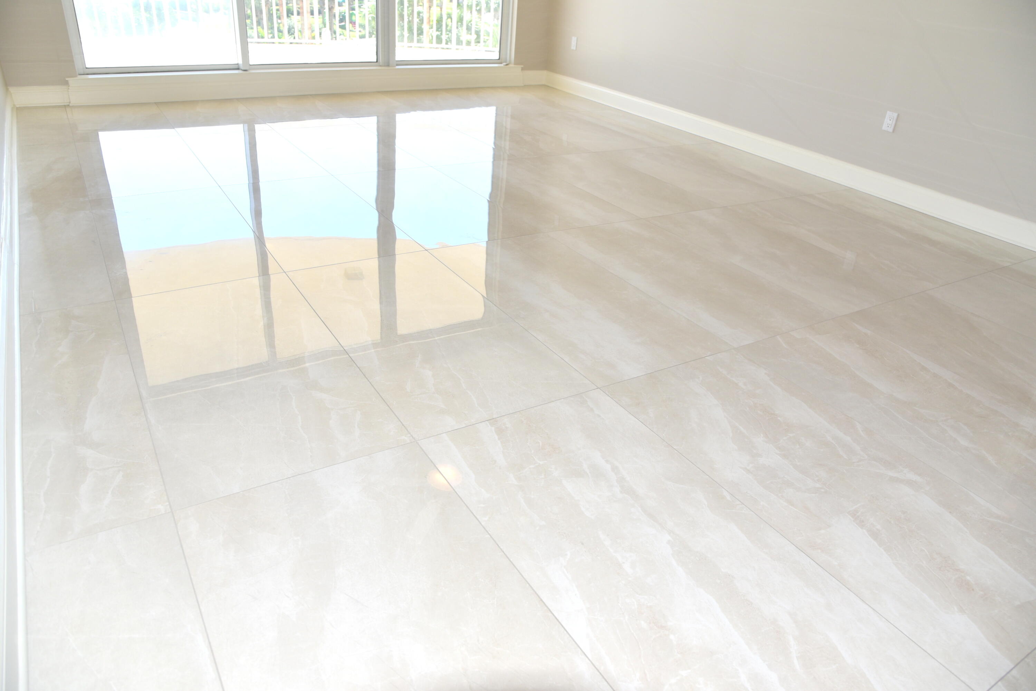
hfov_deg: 73.7
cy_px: 346
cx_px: 518
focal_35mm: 24
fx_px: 691
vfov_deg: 53.2
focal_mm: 24
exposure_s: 1/125
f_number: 5.6
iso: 280
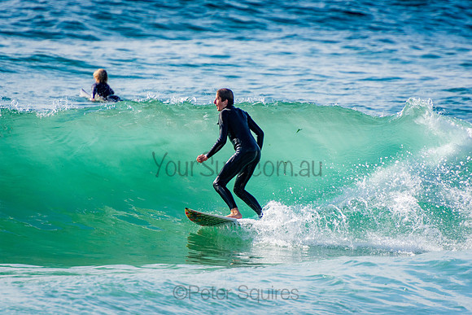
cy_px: 158
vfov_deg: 2.3
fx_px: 7868
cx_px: 236
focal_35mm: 600
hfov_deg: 3.4
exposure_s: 1/2000
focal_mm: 400
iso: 360
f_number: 5.6
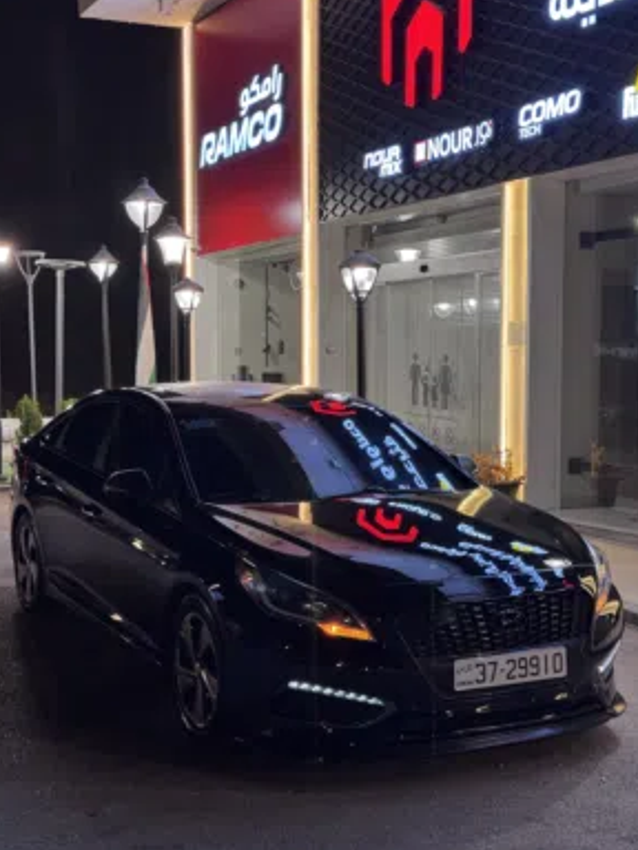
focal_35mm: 50
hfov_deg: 29.1
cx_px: 310
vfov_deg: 38.2
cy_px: 427
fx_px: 1229
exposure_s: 1/50
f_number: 1.78
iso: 80
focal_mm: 6.76
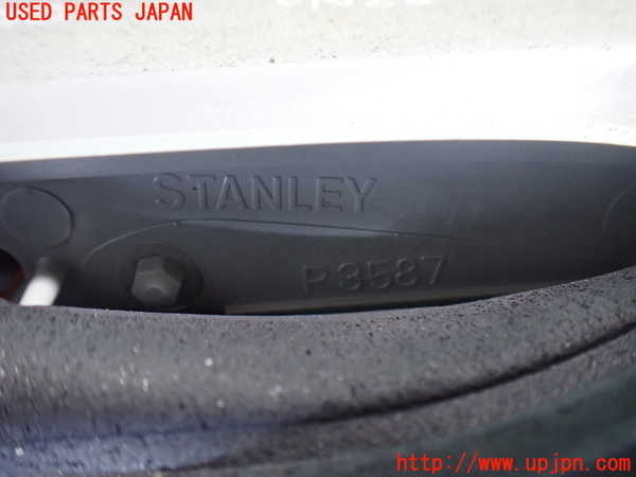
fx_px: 551
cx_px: 318
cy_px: 238
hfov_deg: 60.0
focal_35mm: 30
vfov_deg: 46.8
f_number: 2.3
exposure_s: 1/30
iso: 800
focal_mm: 5.4
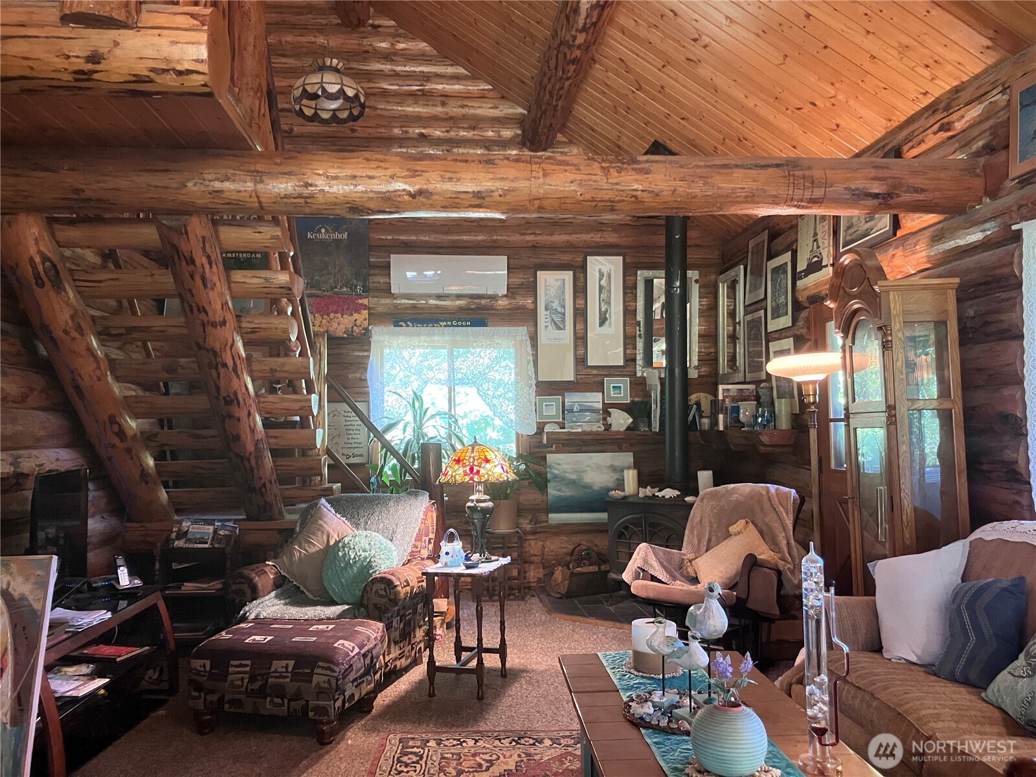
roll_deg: +0.1
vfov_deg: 49.7
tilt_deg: +3.0
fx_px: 838
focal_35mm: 28
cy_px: 388
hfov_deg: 63.4
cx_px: 518
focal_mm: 3.99
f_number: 1.8
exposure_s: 1/40
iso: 400
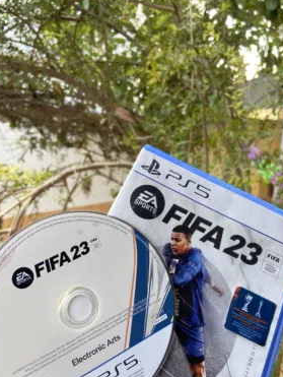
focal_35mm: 28
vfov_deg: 63.3
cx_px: 139
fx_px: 305
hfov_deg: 49.8
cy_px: 200
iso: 50
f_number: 1.8
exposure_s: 1/121
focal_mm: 4.25
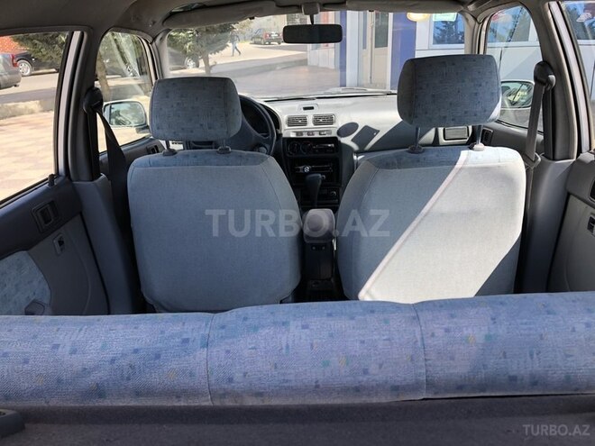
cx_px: 298
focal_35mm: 28
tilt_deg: -18.3
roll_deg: +0.9
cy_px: 223
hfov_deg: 63.4
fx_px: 481
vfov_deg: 49.7
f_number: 1.8
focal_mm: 3.99
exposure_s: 1/273
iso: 20
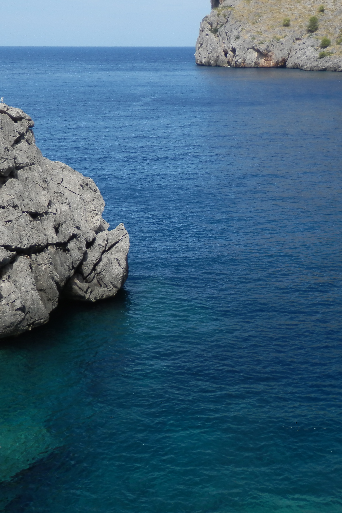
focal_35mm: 48
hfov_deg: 28.0
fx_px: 684
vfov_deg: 41.1
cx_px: 198
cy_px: 253
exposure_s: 1/1000
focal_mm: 6.2
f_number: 3.5
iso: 80
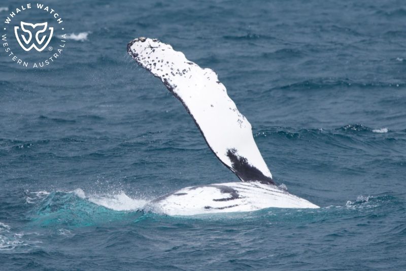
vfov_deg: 2.4
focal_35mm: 571
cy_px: 136
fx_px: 6438
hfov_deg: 3.6
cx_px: 203
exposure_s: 1/3200
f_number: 8
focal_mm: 571
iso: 800
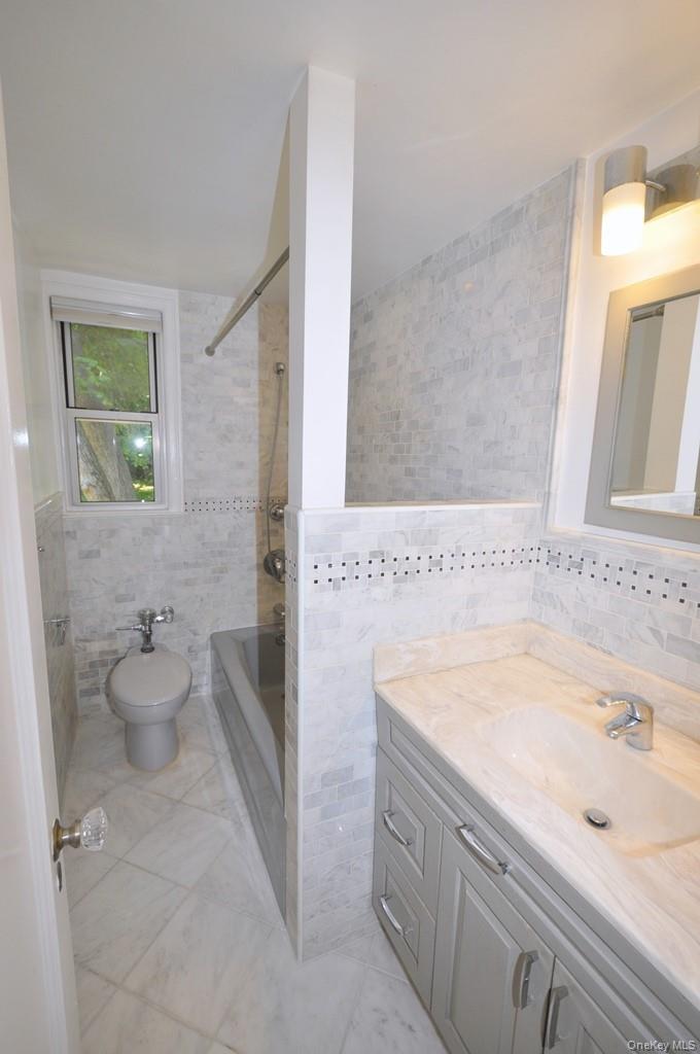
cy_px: 527
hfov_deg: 77.2
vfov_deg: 100.5
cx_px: 350
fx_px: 439
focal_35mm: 15
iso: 400
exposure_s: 1/80
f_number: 4.5
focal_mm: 10
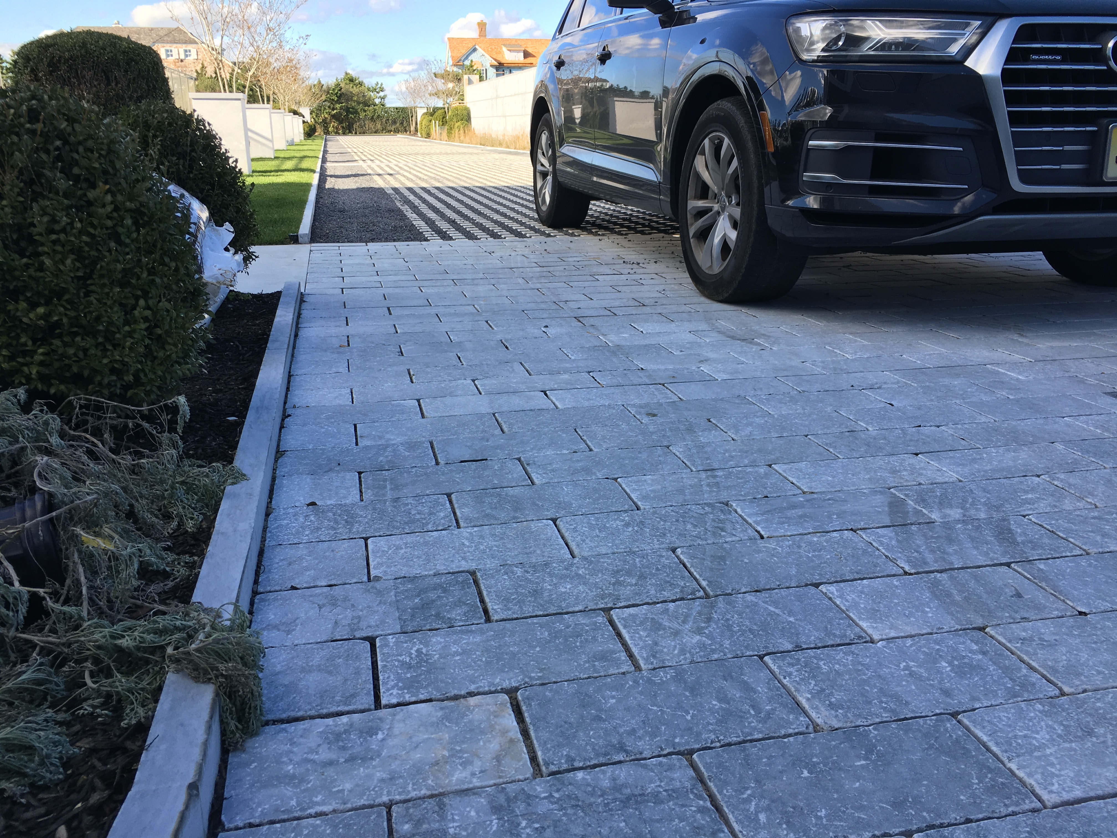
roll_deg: +2.1
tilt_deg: -16.5
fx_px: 936
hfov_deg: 61.7
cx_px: 558
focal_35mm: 29
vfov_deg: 48.2
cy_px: 419
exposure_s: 1/422
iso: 25
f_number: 2.2
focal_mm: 4.15
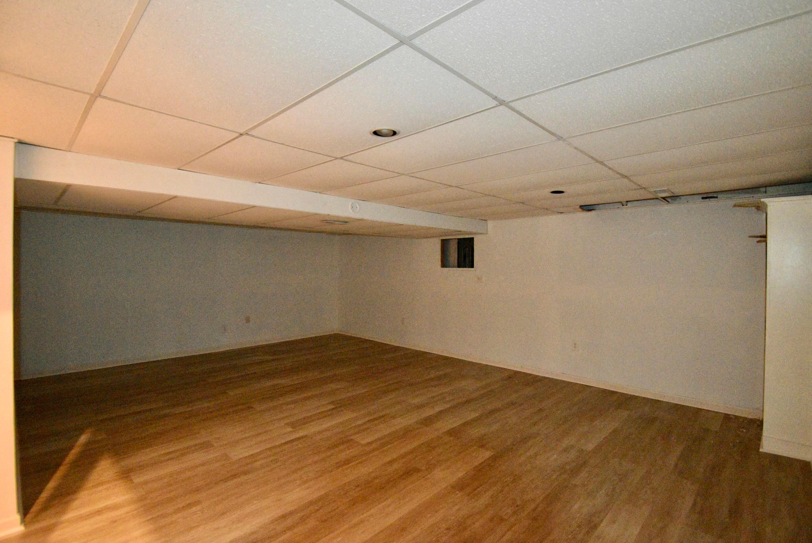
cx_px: 424
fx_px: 361
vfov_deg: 73.8
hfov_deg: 96.6
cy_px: 270
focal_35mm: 16
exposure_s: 1/60
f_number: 3.5
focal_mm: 10
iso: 6400
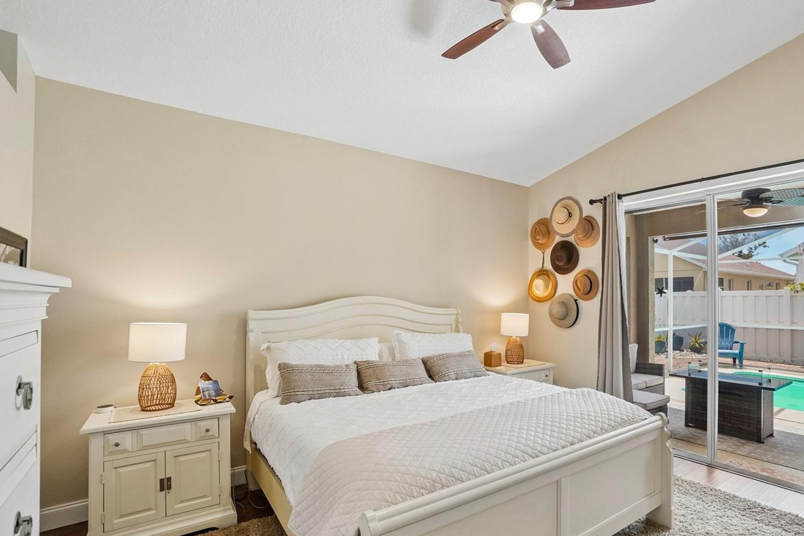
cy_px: 296
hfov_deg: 92.8
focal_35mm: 17
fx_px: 380
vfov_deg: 70.2
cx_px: 451
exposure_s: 1/30
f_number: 8
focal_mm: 10
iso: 400
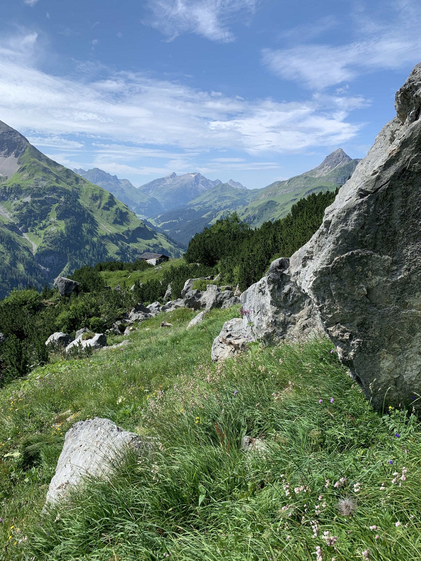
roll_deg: -0.6
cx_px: 210
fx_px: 422
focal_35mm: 26
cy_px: 280
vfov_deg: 67.3
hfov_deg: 53.1
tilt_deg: -10.6
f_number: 1.8
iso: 25
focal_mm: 4.25
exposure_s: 1/1953
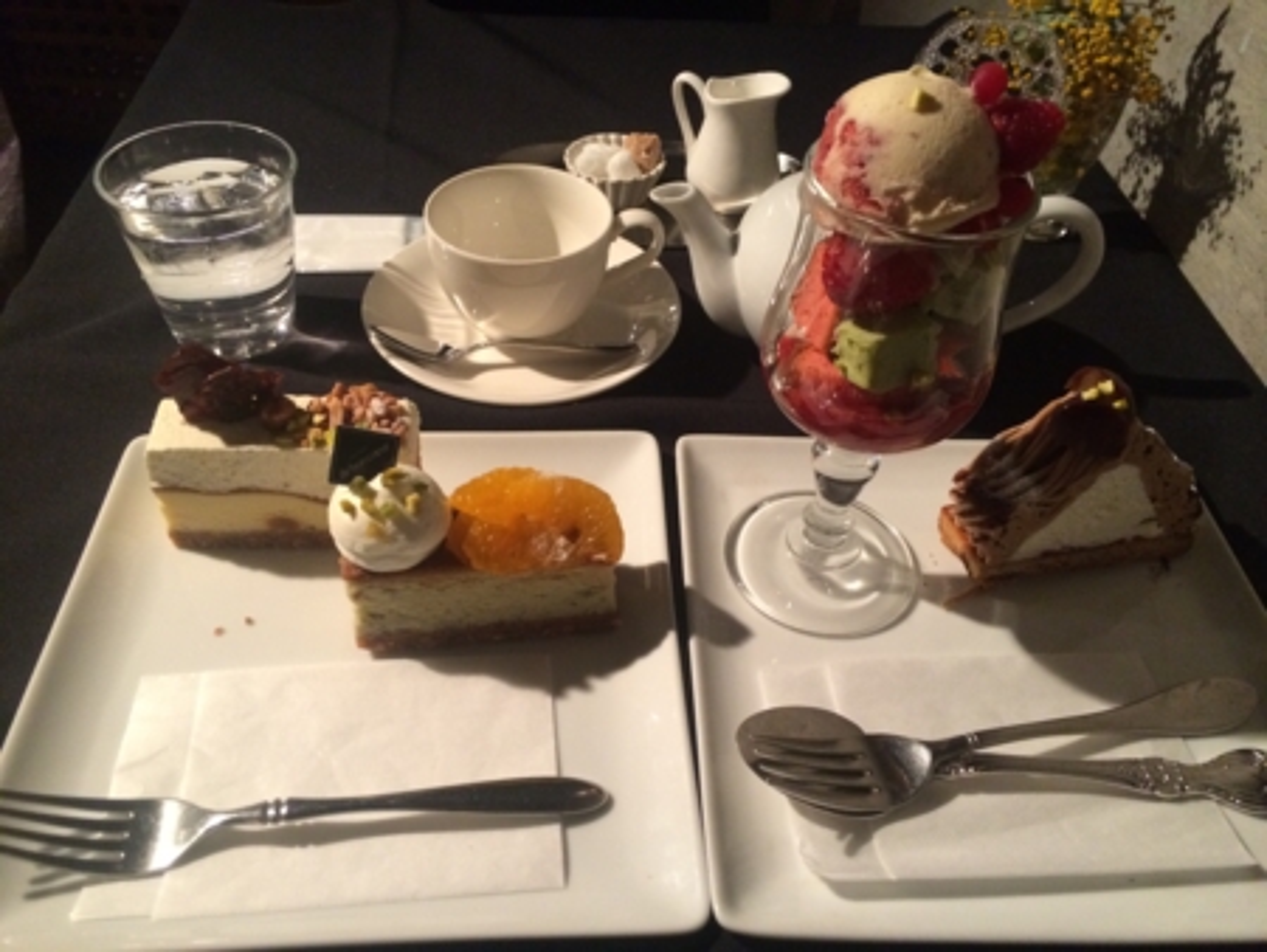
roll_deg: -4.3
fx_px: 1062
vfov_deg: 48.3
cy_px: 476
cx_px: 634
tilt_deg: -42.6
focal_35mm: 29
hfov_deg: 61.6
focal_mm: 4.15
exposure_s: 1/30
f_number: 2.2
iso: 320
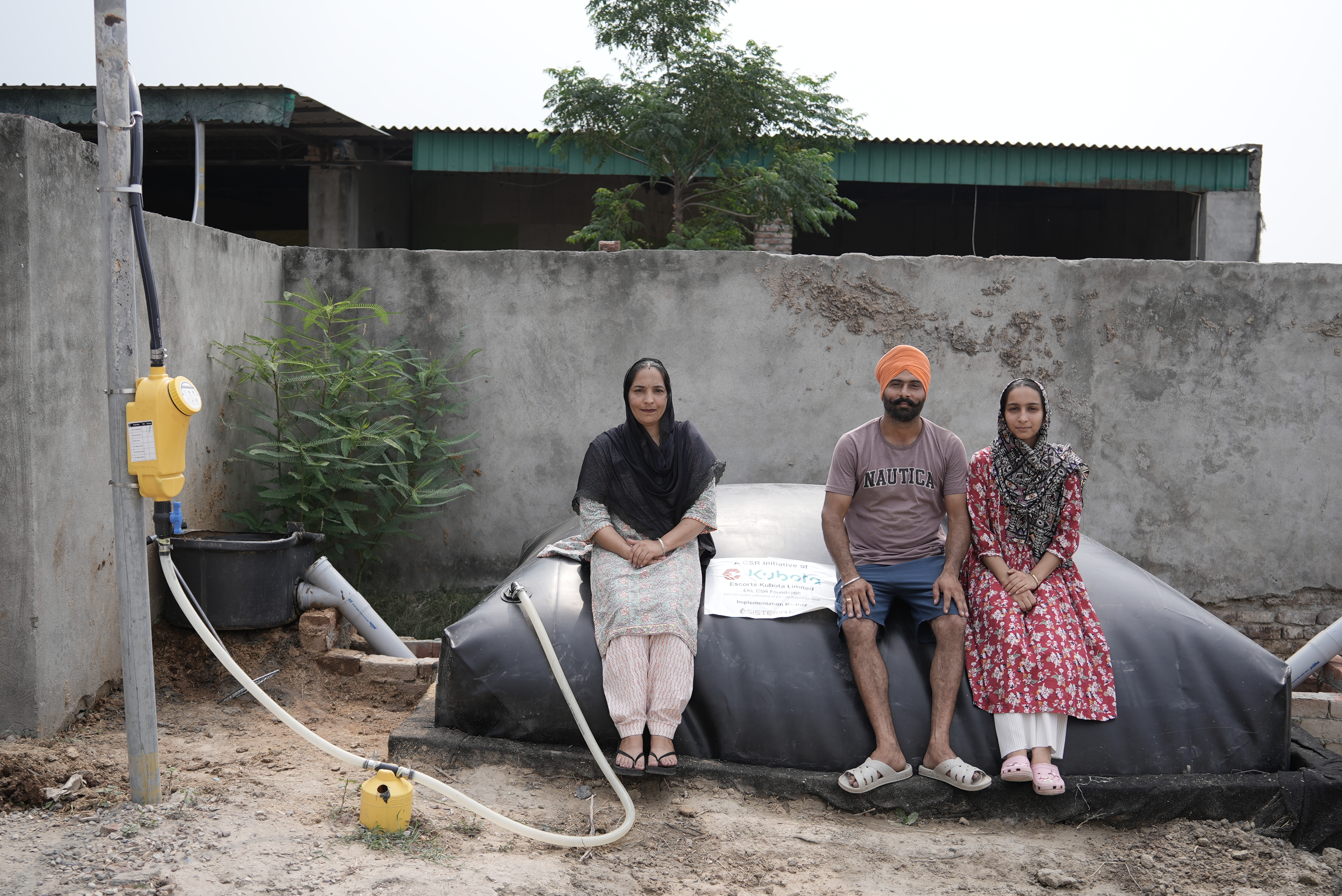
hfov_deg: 54.4
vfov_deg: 37.9
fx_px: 1305
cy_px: 448
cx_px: 671
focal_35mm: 35
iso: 80
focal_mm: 35
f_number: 3.2
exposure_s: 1/1000
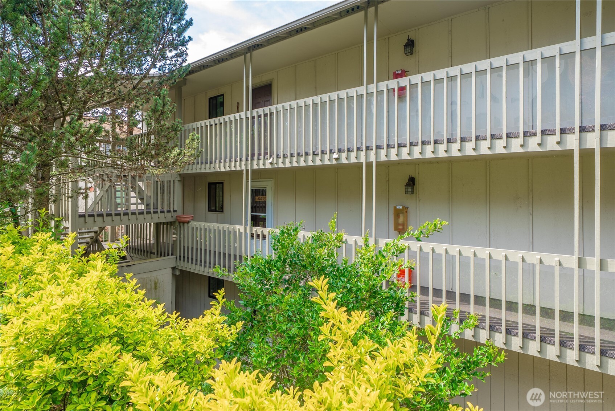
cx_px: 308
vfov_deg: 67.4
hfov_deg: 90.0
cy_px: 206
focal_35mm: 18
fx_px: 308
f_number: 7.1
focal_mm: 18
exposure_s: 1/30
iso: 80
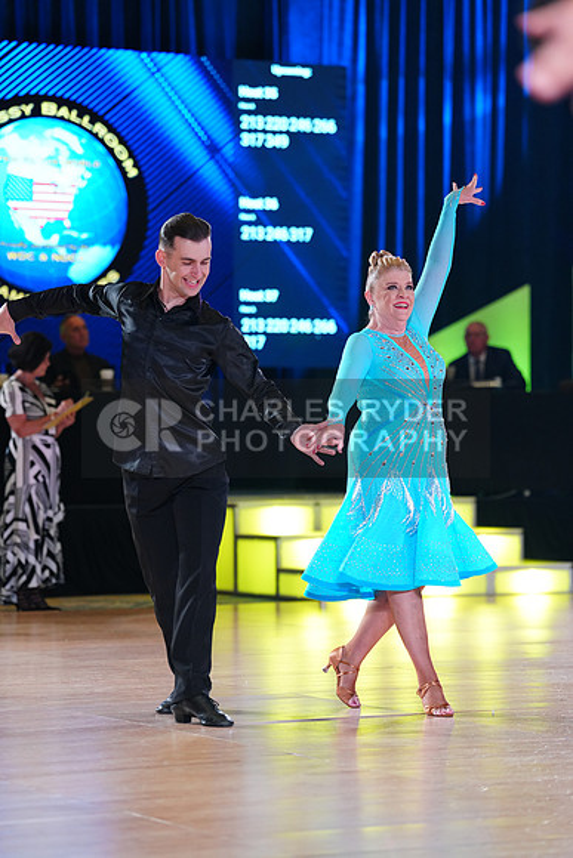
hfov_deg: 11.2
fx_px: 2911
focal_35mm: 122
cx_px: 286
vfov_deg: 16.8
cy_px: 429
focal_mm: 122
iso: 2000
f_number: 2.8
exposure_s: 1/400
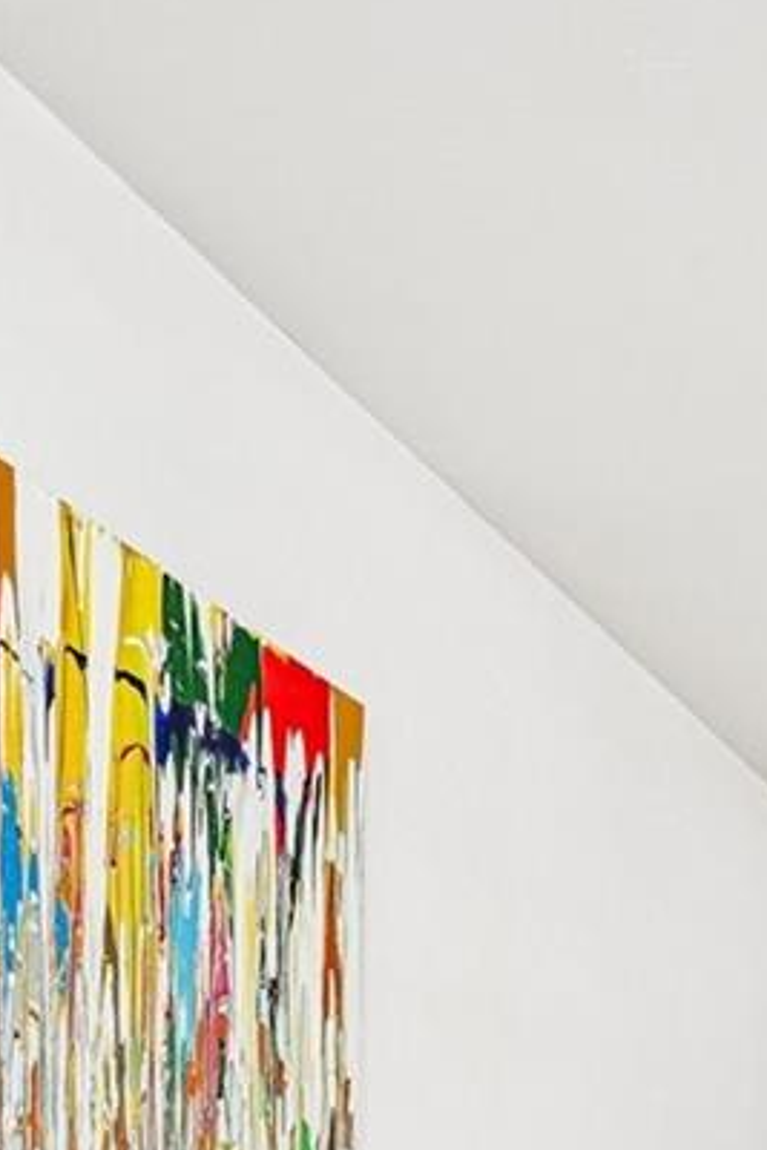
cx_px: 1474
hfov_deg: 17.9
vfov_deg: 29.9
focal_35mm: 56
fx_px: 1788
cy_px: 1420
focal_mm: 14
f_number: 8
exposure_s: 1/15
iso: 360
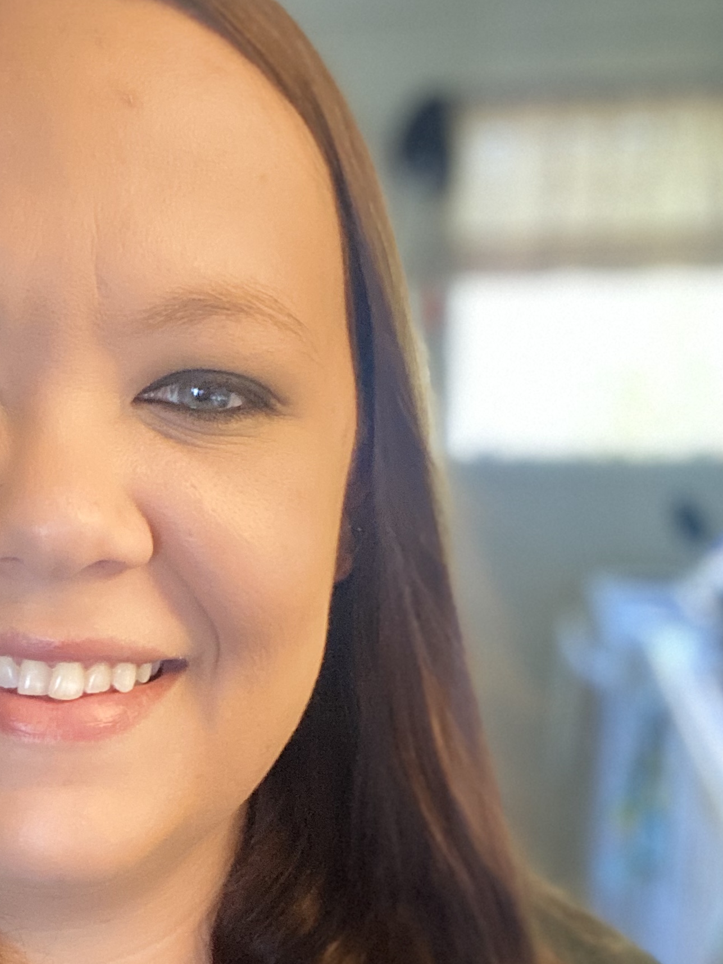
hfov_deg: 26.2
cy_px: 693
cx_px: 88
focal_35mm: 54
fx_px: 1504
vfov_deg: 35.0
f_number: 2.2
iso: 320
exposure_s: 1/30
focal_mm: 2.71
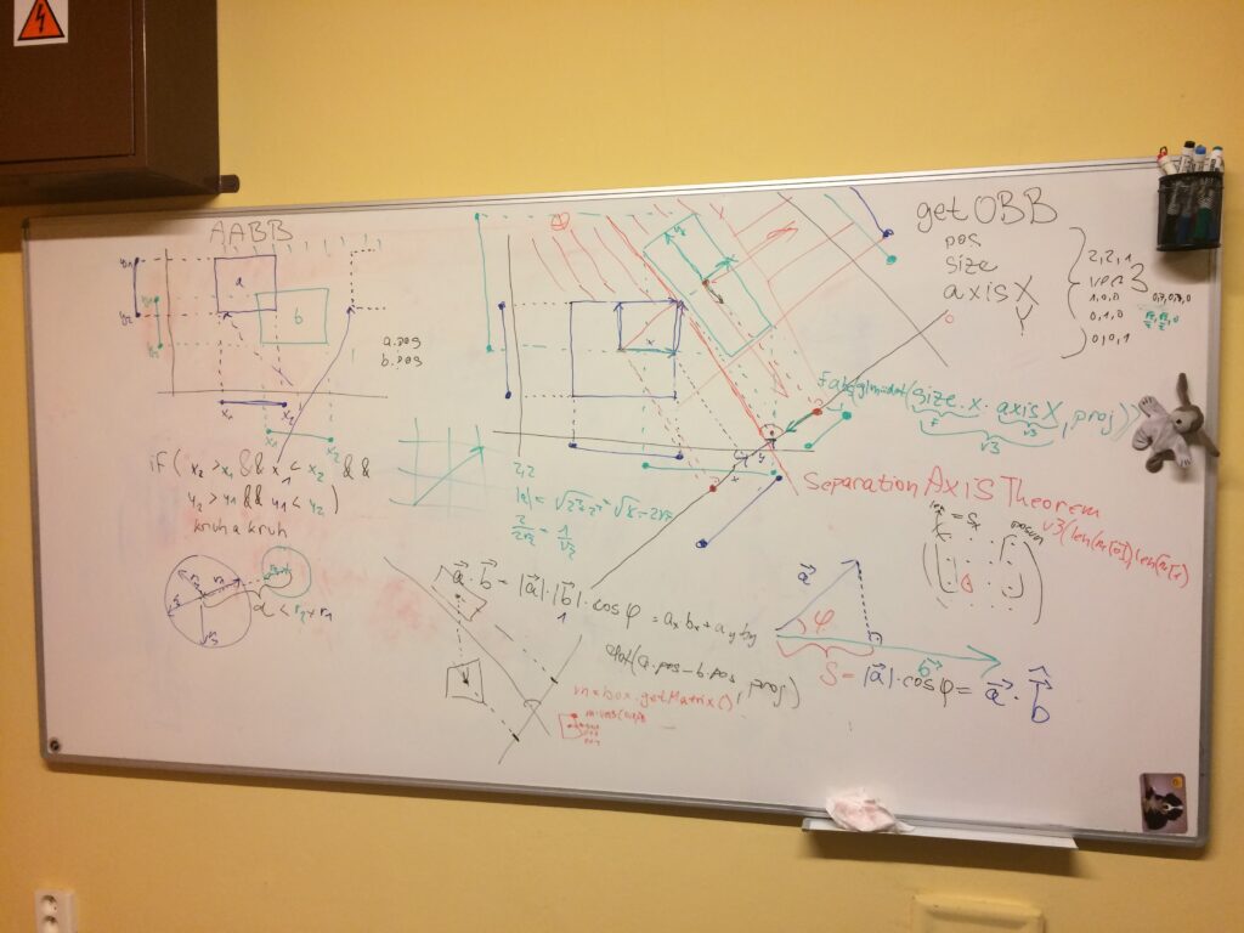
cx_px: 622
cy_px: 466
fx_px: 1042
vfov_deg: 48.2
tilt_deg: -2.7
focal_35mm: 29
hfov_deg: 61.7
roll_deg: +0.7
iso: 50
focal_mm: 4.15
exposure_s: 1/33
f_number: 2.2
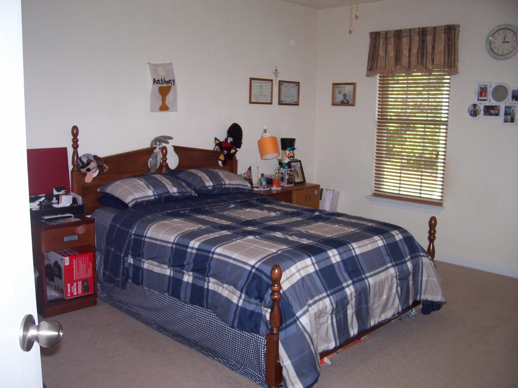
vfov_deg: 41.8
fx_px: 509
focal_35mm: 34
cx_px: 259
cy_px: 194
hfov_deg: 54.0
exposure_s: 1/64
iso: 80
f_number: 2.7
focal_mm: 5.6
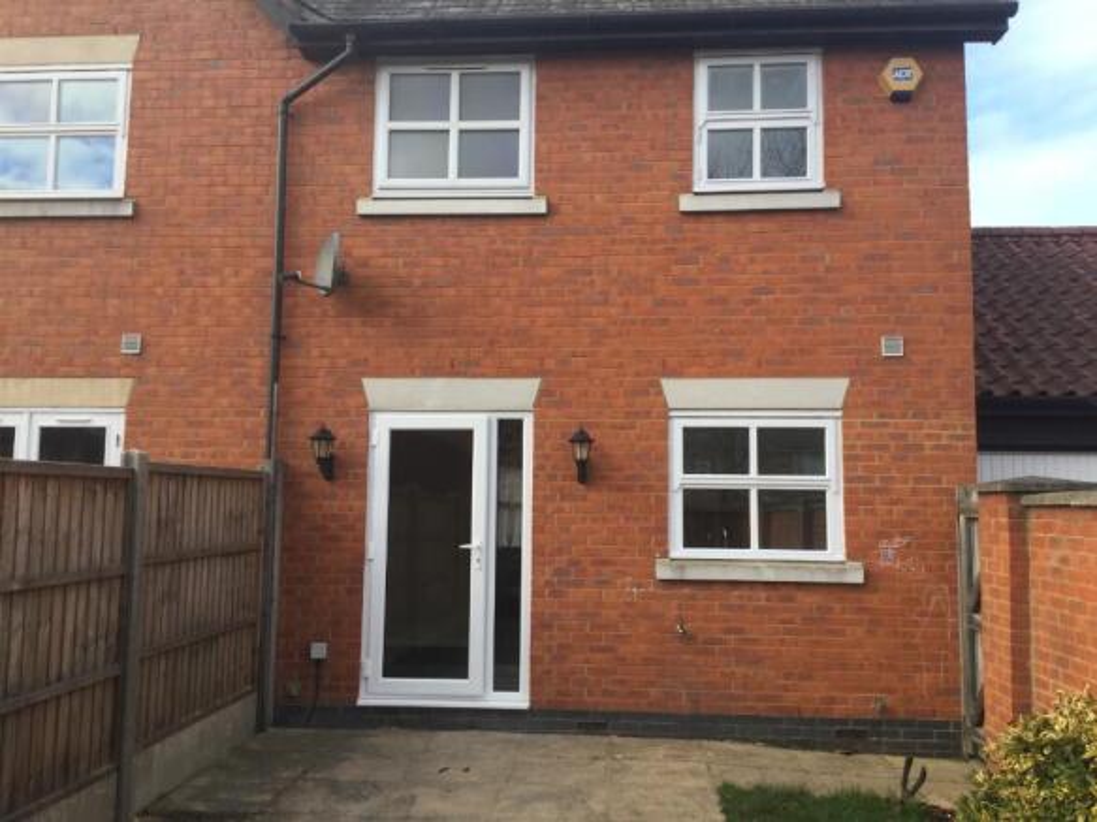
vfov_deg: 45.4
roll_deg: -0.3
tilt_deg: +5.9
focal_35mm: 31
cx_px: 548
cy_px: 411
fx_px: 982
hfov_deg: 58.4
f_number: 2.4
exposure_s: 1/241
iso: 25
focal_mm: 3.3
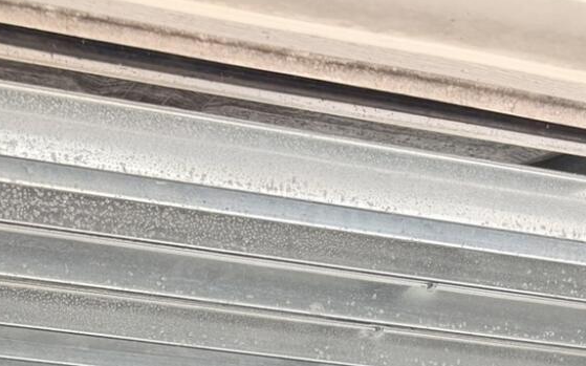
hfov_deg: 22.7
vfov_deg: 11.6
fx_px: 1453
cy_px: 902
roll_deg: -0.4
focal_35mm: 91
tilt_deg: -5.6
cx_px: 374
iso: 80
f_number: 1.78
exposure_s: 1/428
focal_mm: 6.76
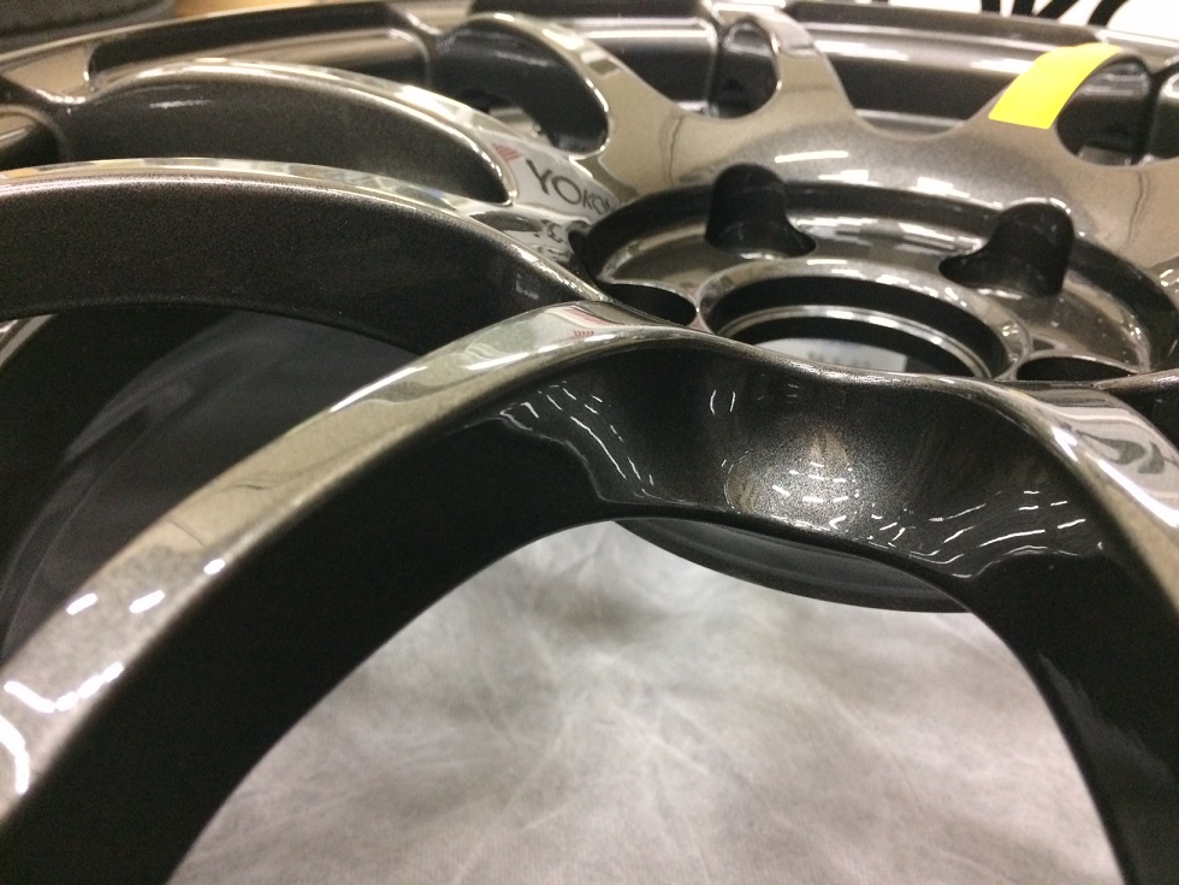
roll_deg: -1.2
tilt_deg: -29.8
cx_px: 590
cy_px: 442
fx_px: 988
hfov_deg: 61.7
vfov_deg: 48.2
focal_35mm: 29
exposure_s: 1/30
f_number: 2.2
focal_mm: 4.15
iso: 320
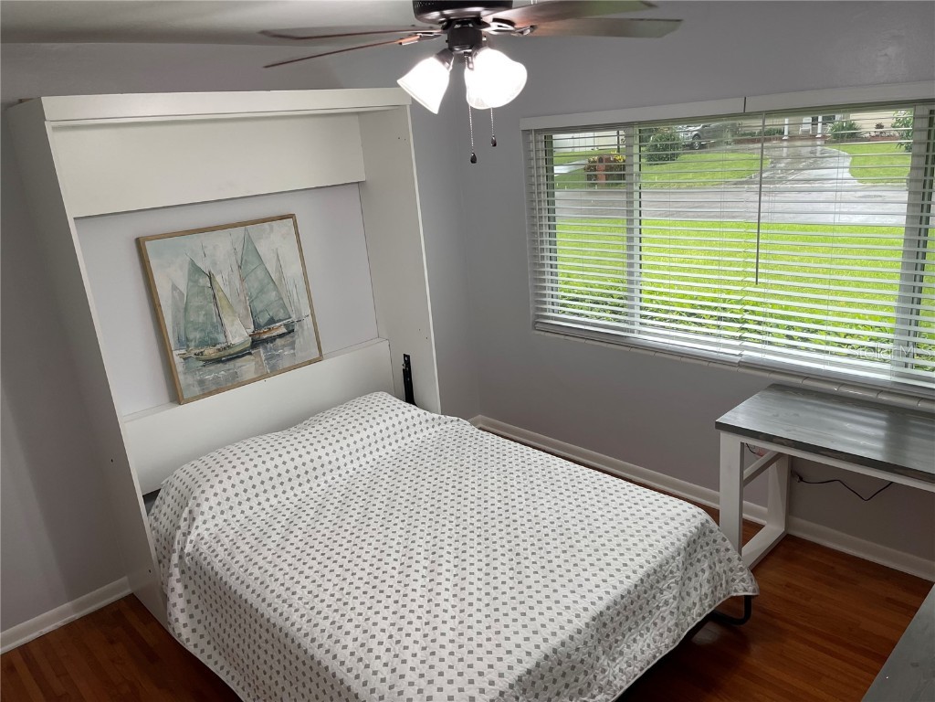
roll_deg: +4.6
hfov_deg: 67.3
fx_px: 702
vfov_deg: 53.1
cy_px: 351
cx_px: 468
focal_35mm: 26
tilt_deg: -17.0
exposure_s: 1/120
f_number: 1.6
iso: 125
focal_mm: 5.1
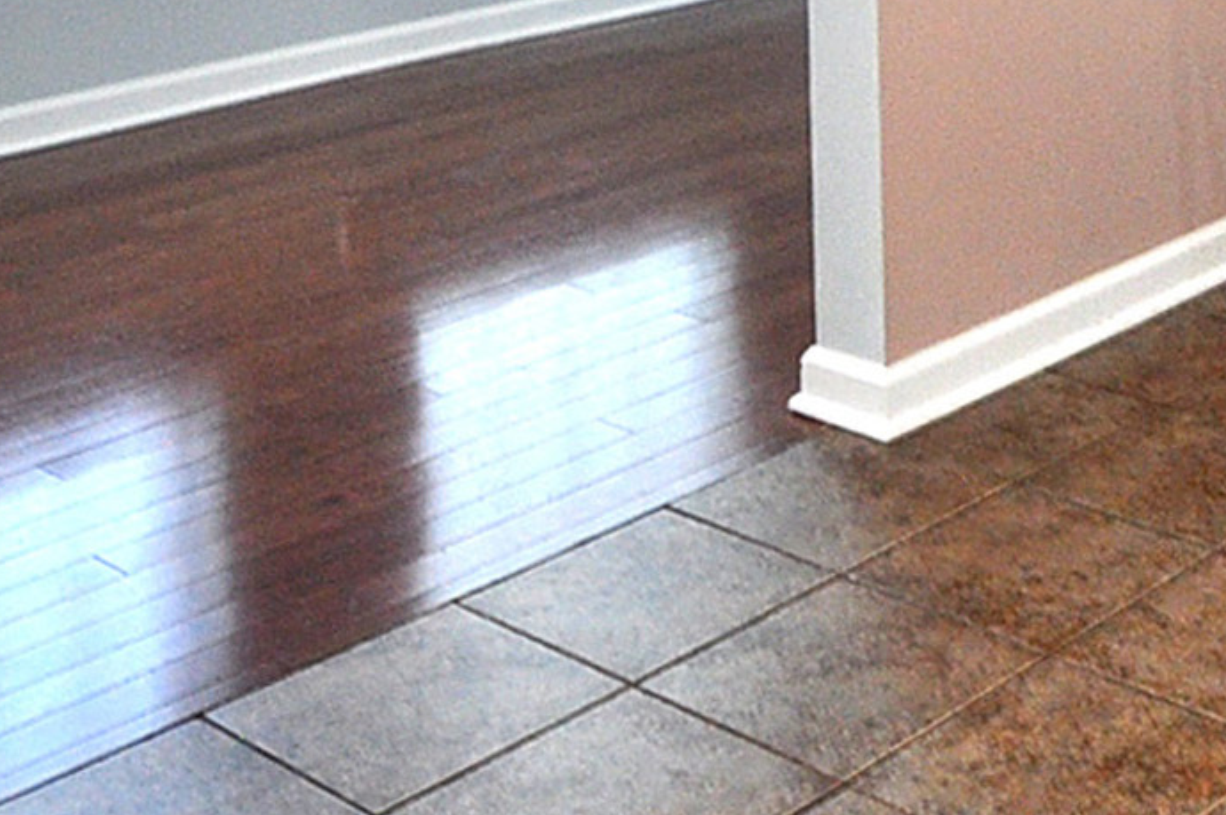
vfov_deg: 18.1
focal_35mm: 63
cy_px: -557
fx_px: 2144
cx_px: 1118
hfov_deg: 30.4
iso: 500
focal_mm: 10
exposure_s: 1/25
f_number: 5
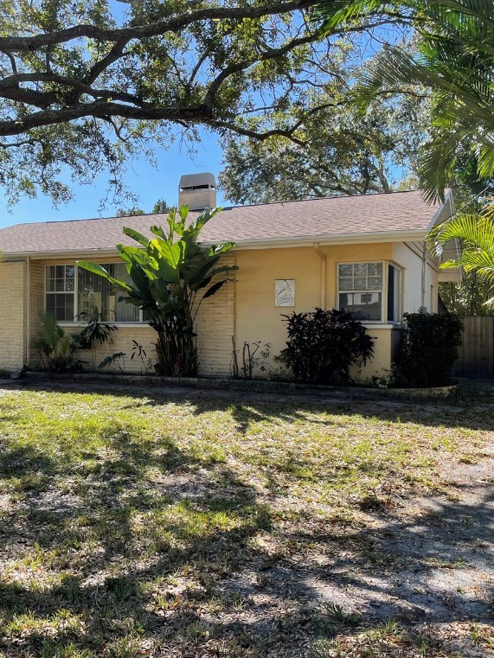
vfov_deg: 52.6
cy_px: 327
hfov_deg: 40.0
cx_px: 150
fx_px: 666
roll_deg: +0.4
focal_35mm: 35
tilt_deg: -1.0
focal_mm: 4.2
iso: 32
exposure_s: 1/1208
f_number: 1.6
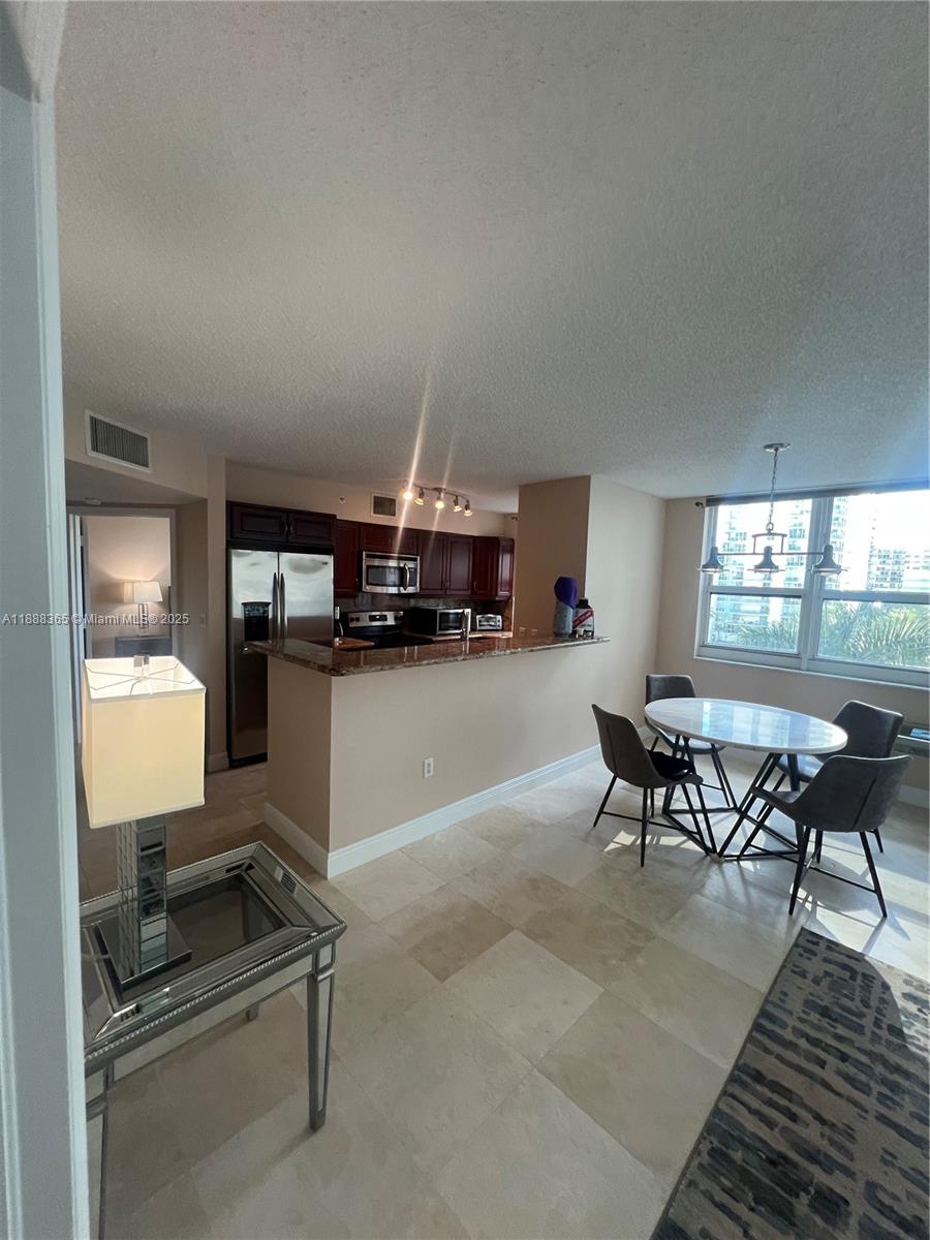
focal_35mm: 13
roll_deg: -2.1
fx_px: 466
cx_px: 465
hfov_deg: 89.9
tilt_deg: -3.8
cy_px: 620
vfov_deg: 106.2
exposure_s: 1/120
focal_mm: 1.57
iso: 200
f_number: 1.8
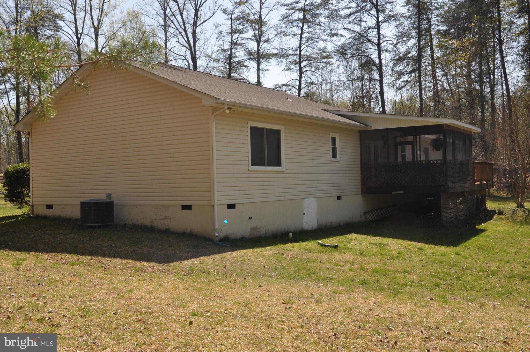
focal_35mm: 38
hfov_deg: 51.3
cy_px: 176
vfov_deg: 35.4
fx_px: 551
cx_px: 265
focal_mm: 25
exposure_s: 1/200
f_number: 11
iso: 200
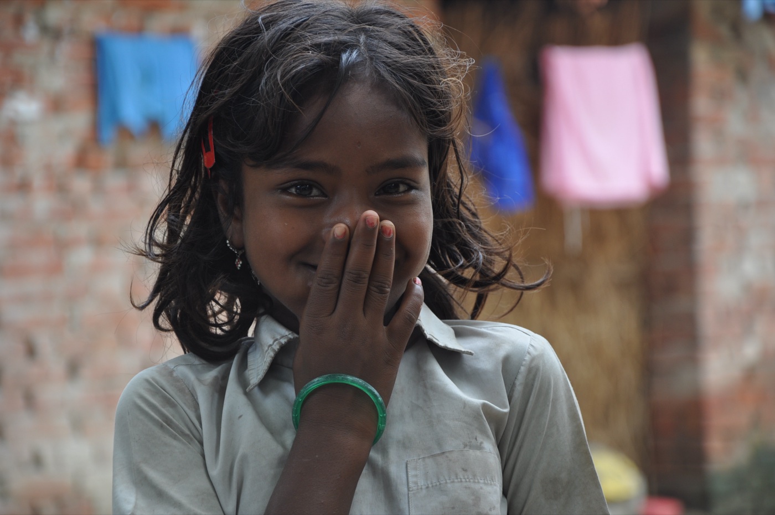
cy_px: 258
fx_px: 3387
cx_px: 388
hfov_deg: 13.1
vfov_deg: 8.7
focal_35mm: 158
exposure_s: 1/160
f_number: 5.6
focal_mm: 105
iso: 200
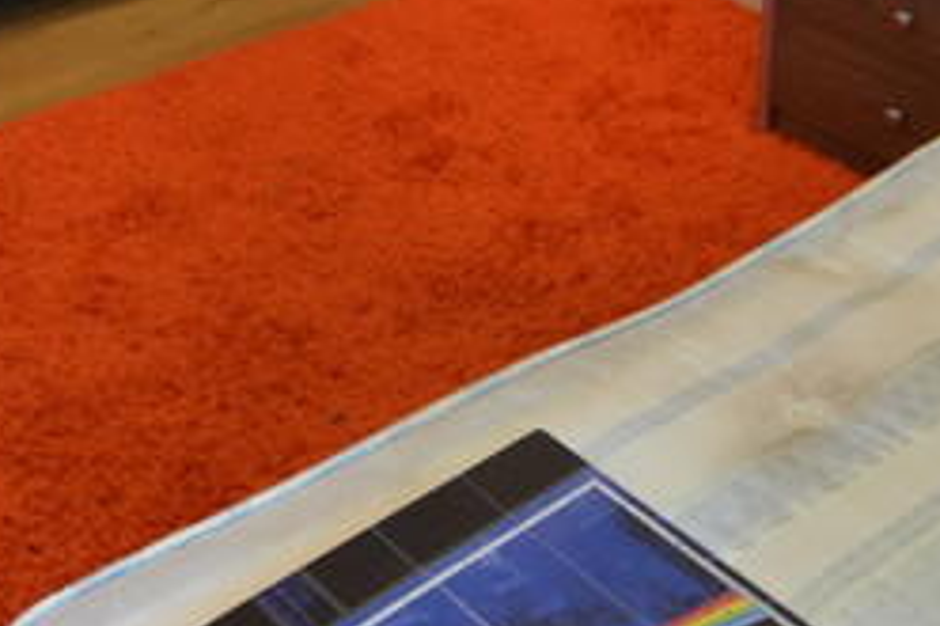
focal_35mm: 62
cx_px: 489
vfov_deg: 17.7
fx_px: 1618
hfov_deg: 32.4
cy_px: -495
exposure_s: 1/40
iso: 400
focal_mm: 10
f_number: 4
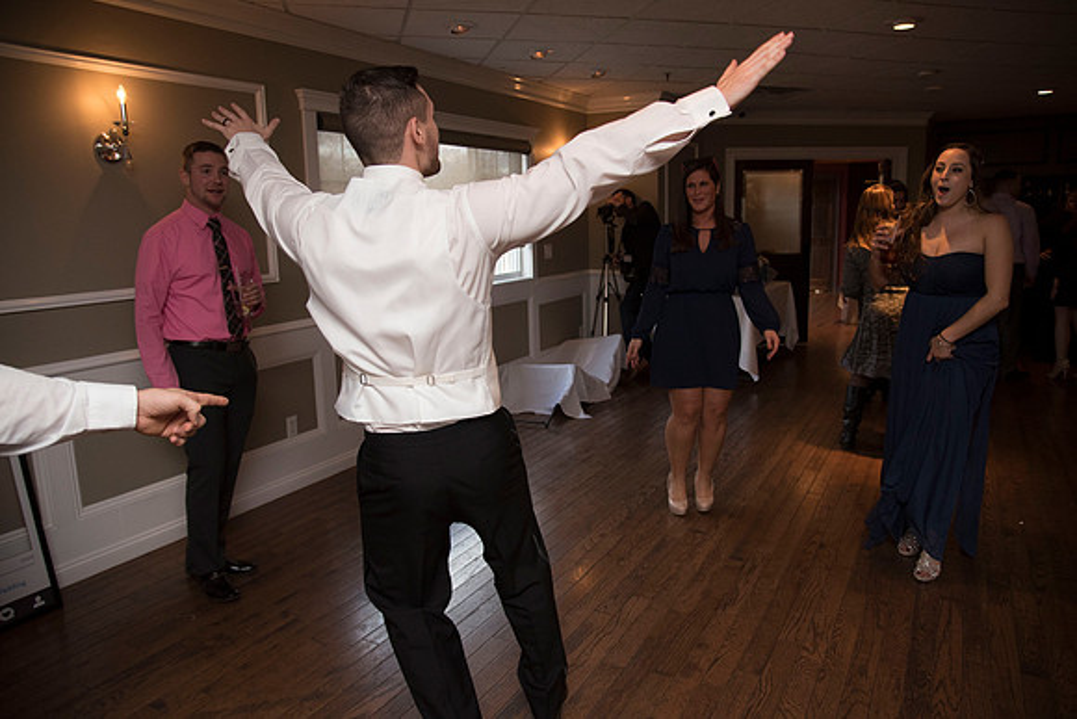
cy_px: 360
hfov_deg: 73.7
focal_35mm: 24
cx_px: 538
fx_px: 718
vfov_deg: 53.2
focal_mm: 24
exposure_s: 1/200
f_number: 4
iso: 2000
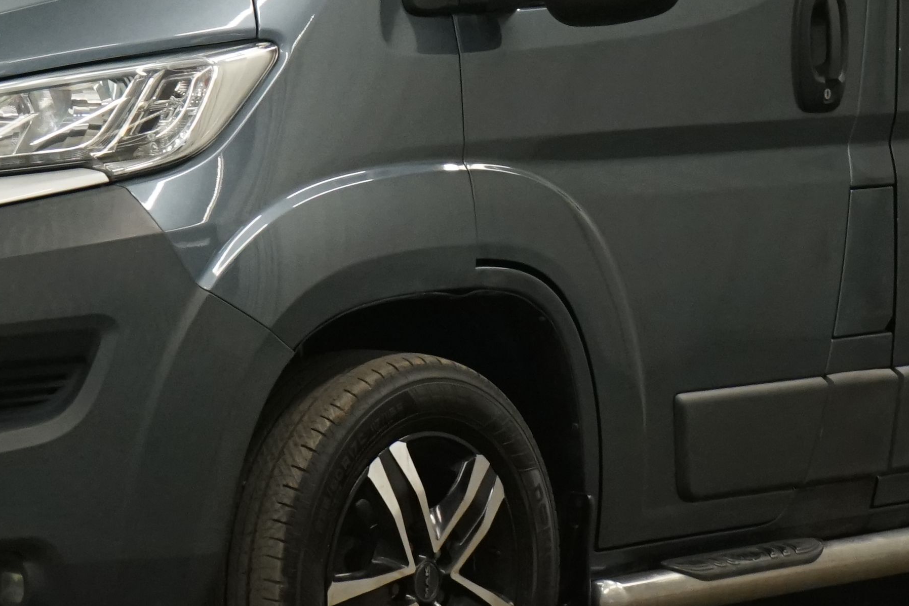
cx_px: 574
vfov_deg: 5.9
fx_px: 5909
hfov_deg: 8.8
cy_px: -10
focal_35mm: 234
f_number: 9
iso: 2000
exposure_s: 1/25
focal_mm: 70
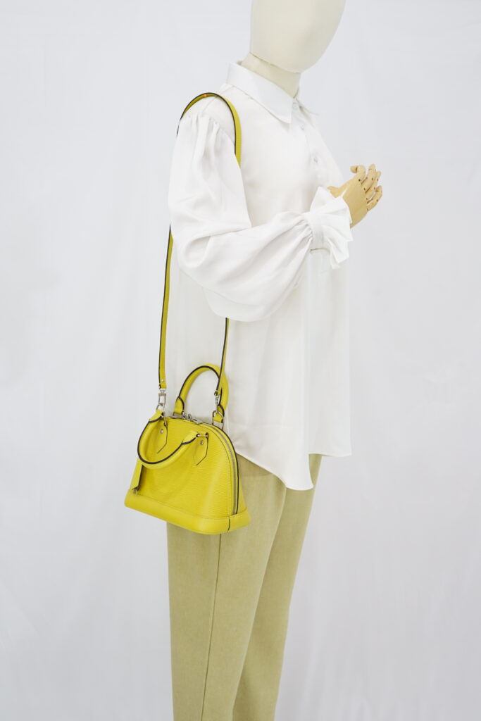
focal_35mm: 50
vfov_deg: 39.6
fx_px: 1002
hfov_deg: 27.0
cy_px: 360
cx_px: 240
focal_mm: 50
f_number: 6.3
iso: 640
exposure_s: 1/10
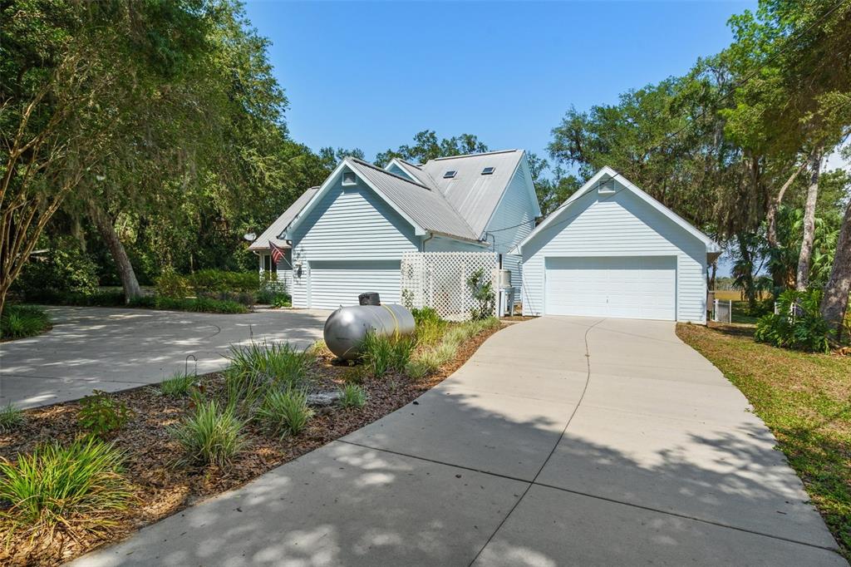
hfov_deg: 84.0
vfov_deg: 61.9
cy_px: 284
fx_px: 473
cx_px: 426
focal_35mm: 20
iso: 320
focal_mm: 20
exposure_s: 1/640
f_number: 8
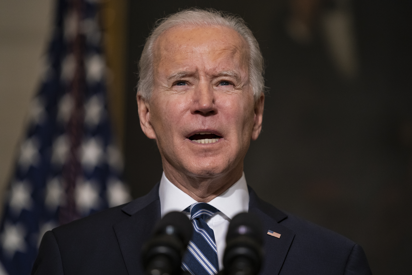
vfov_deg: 6.9
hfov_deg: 10.3
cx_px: 206
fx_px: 2289
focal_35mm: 200
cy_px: 138
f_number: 2.8
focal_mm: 200
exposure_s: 1/500
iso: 2000
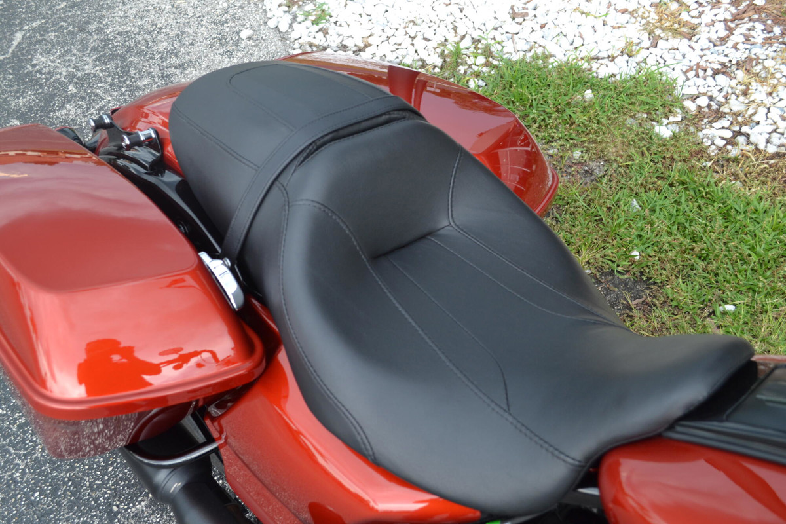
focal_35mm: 36
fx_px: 786
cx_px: 393
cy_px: 262
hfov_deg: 53.1
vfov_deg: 36.9
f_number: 5.6
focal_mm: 24
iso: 320
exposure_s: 1/125
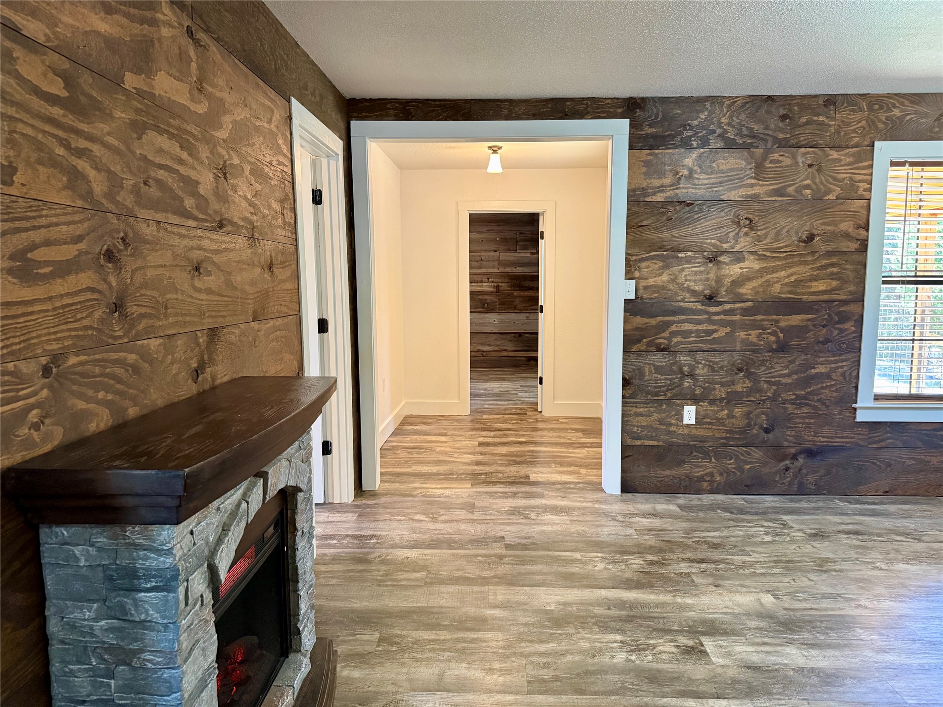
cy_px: 354
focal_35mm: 24
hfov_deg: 71.6
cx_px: 472
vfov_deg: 56.8
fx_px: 654
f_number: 1.78
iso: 640
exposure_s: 1/60
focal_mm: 6.76
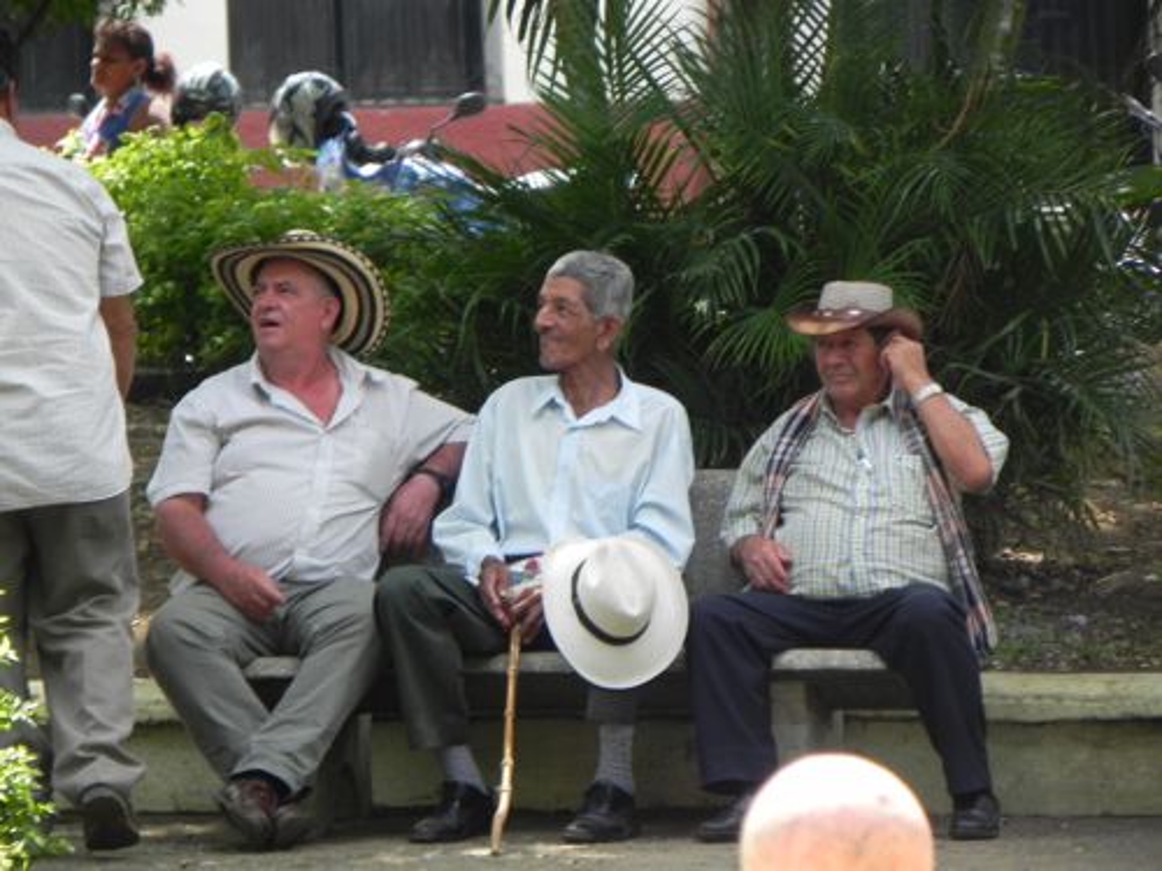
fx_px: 14267
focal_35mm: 425
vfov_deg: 3.5
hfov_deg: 4.7
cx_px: 581
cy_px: 436
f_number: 5
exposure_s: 1/202
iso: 160
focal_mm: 75.7
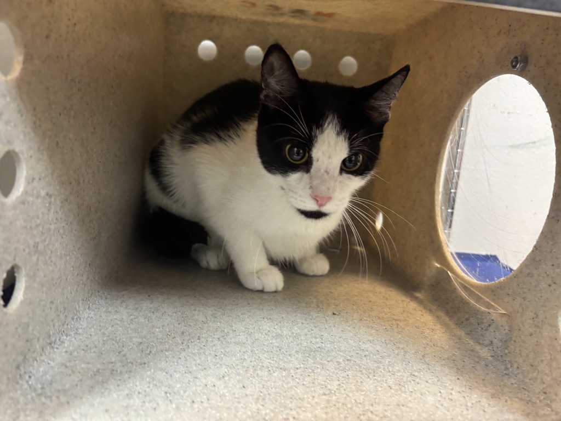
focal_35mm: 26
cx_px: 280
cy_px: 210
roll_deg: -6.6
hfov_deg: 67.3
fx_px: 421
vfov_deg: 53.1
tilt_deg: -10.5
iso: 400
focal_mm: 5.96
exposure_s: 1/60
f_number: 1.6
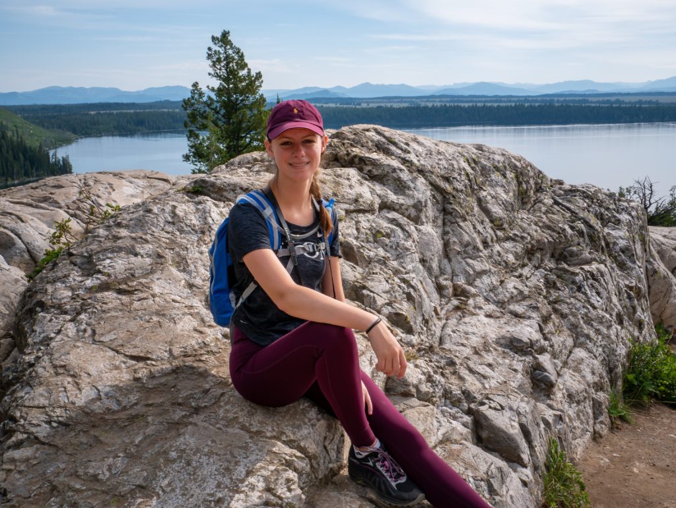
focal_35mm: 36
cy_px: 254
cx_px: 338
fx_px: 703
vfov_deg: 39.7
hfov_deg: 51.3
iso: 200
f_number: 13
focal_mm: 18
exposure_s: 1/125
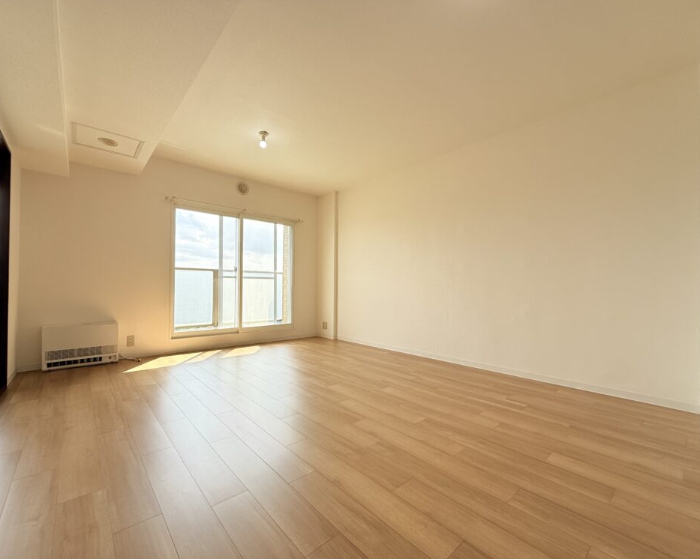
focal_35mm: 15
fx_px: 311
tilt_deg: +0.9
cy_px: 285
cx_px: 344
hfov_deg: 96.8
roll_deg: -0.8
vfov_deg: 84.0
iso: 64
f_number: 2.2
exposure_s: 1/328
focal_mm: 2.22
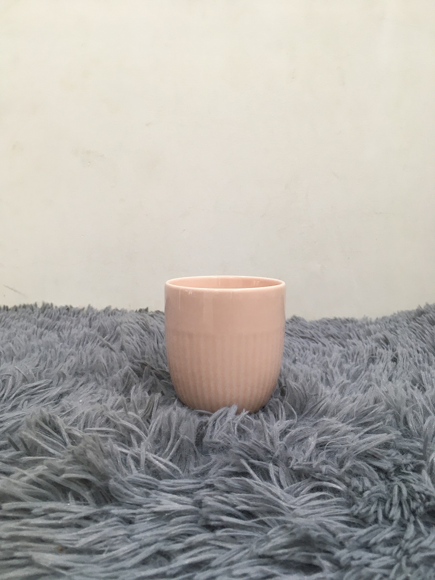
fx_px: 486
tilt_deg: -9.7
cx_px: 218
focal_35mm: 29
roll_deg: -1.7
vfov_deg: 61.7
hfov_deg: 48.2
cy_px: 290
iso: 80
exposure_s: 1/33
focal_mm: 4.15
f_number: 2.2
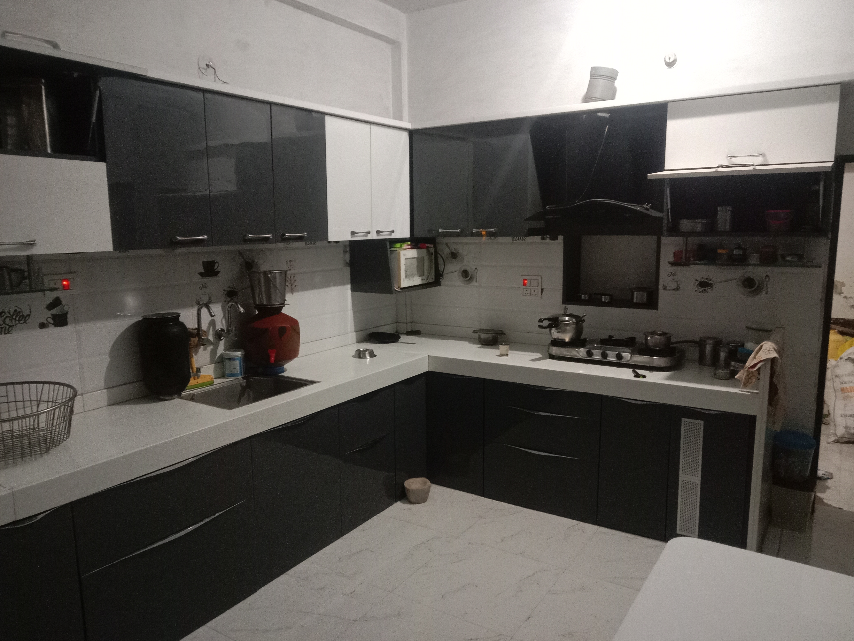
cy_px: 320
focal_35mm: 24
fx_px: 592
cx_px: 427
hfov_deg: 71.6
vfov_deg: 56.8
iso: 1231
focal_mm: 3.39
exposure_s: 1/16.7
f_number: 2.2
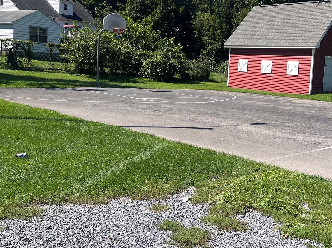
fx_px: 441
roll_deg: -3.8
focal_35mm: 46
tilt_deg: -5.1
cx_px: 203
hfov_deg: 41.0
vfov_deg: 31.4
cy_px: 101
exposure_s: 1/3257
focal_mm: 5.7
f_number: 1.5
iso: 50
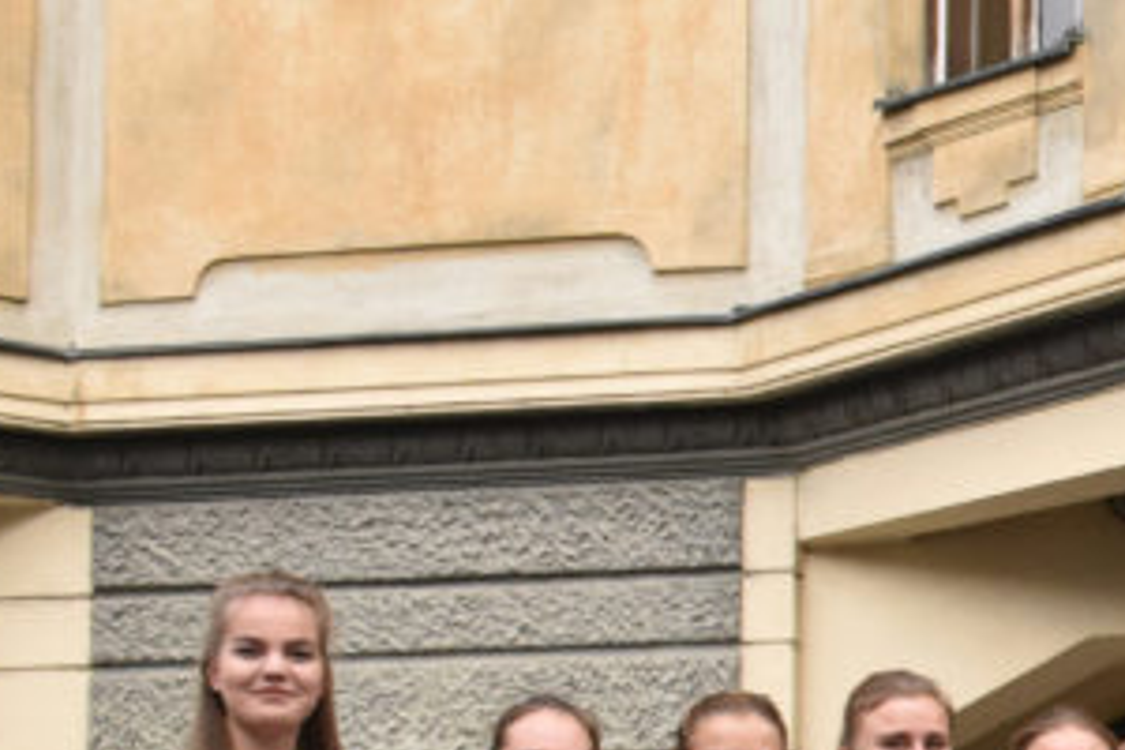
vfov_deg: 11.5
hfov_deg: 15.8
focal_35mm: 118
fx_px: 3678
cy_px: 827
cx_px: 1744
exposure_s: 1/320
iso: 800
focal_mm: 23
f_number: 9
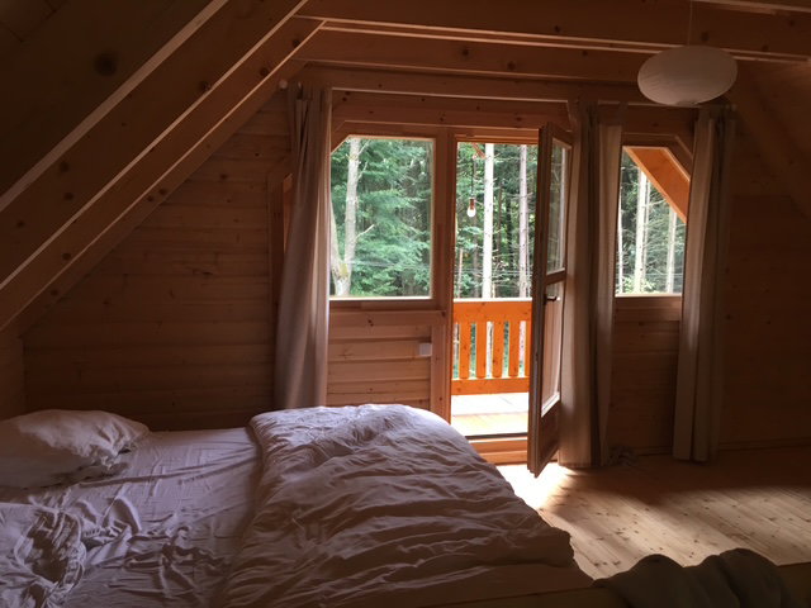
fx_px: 679
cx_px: 406
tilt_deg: -7.0
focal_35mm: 29
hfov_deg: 61.7
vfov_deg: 48.2
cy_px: 304
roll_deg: -1.6
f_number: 2.2
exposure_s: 1/33
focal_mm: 4.15
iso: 100
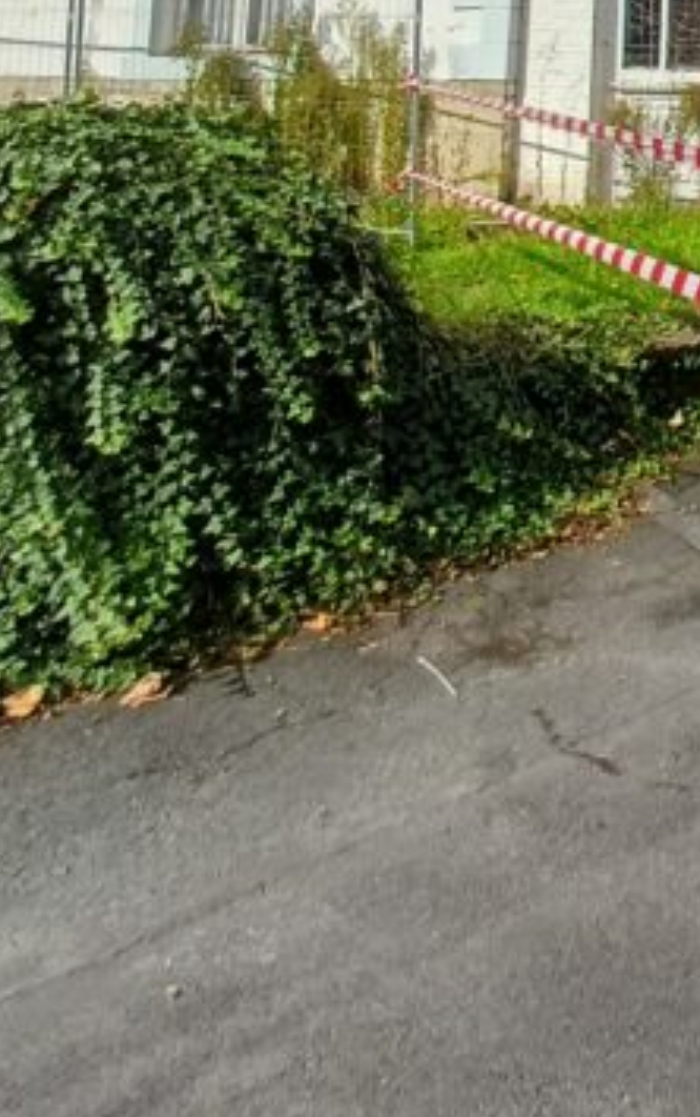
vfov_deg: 34.1
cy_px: -183
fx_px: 1492
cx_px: 1034
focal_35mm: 49
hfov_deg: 22.1
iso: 40
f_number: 2.2
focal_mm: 1.64
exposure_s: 1/1618
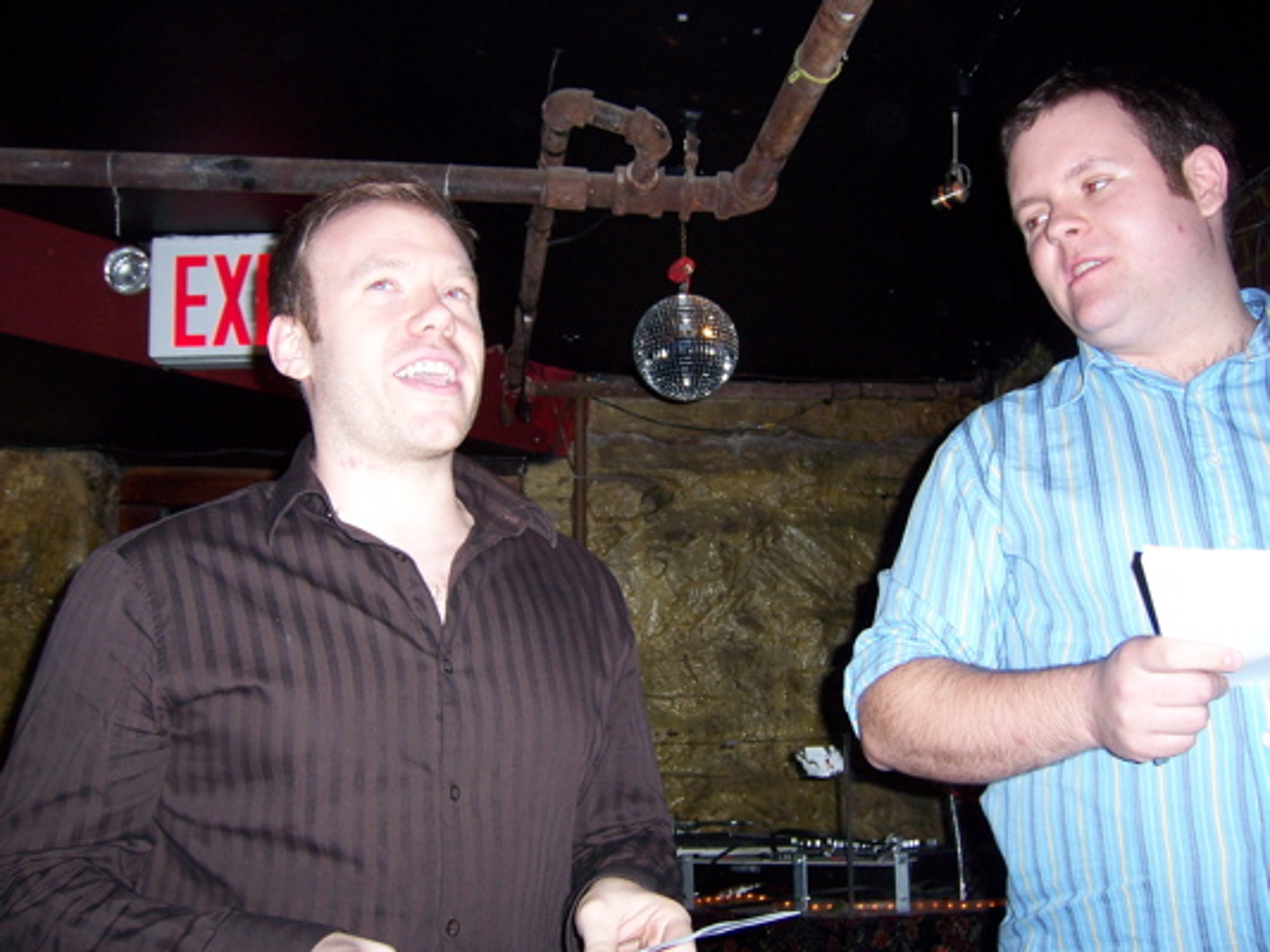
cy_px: 476
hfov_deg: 51.3
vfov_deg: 39.7
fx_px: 1321
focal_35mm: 36
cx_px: 635
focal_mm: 6.2
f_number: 2.8
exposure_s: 1/60
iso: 125
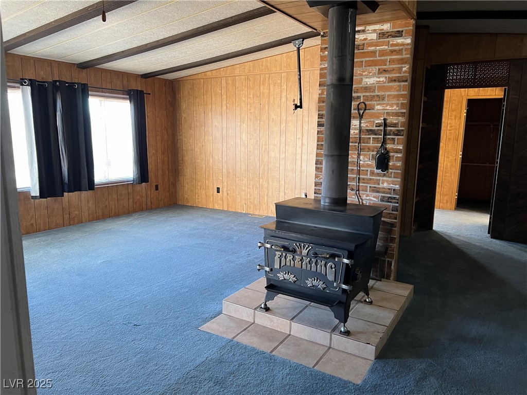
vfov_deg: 53.1
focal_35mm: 26
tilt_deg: -11.5
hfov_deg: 67.3
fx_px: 396
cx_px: 264
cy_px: 198
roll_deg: -0.9
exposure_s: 1/63
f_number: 1.5
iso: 125
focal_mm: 5.7
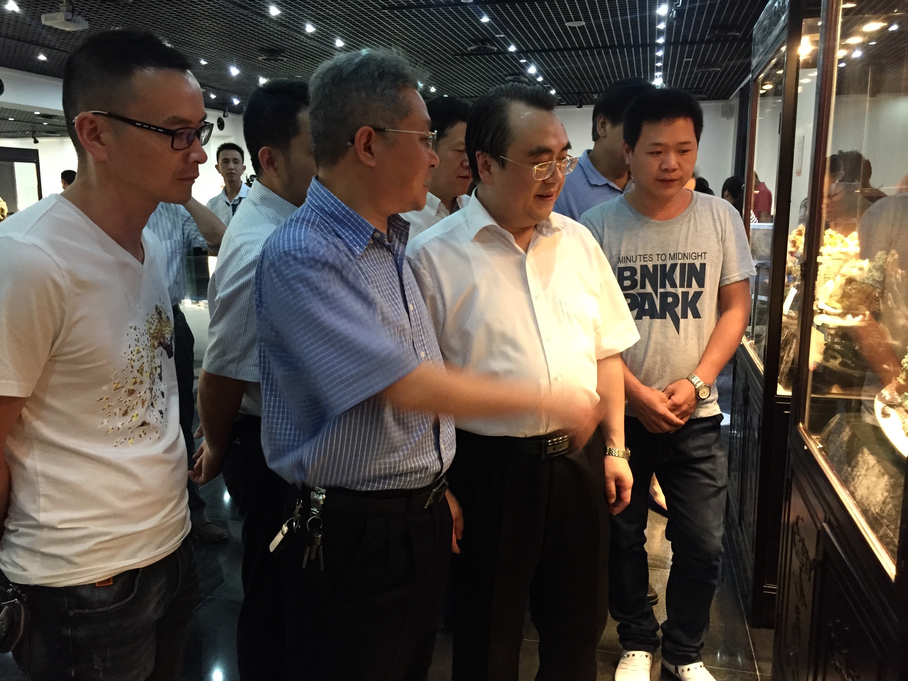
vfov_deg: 48.2
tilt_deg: -10.3
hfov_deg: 61.7
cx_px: 454
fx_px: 761
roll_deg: -0.4
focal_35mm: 29
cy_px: 340
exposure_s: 1/24
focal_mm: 4.15
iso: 250
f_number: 2.2
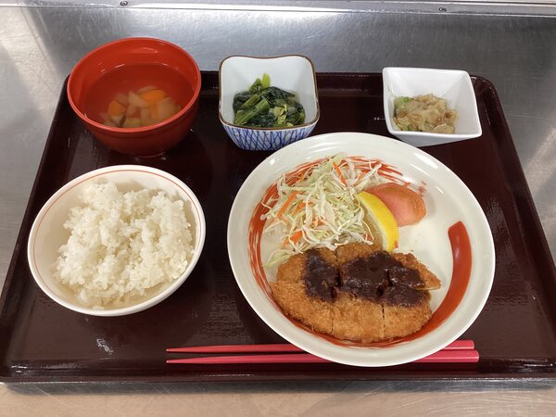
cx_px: 278
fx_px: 498
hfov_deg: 58.4
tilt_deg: -56.2
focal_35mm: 31
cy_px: 208
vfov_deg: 45.4
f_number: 2.4
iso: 100
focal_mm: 3.3
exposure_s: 1/60
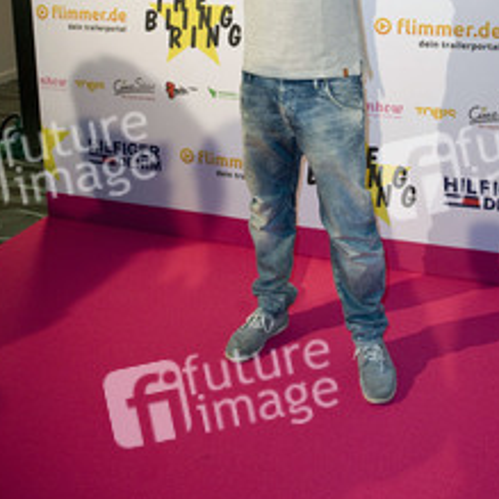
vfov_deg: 35.4
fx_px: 734
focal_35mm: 45
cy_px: 52
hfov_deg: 37.5
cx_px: 288
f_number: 4.5
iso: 1600
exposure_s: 1/200
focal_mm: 29
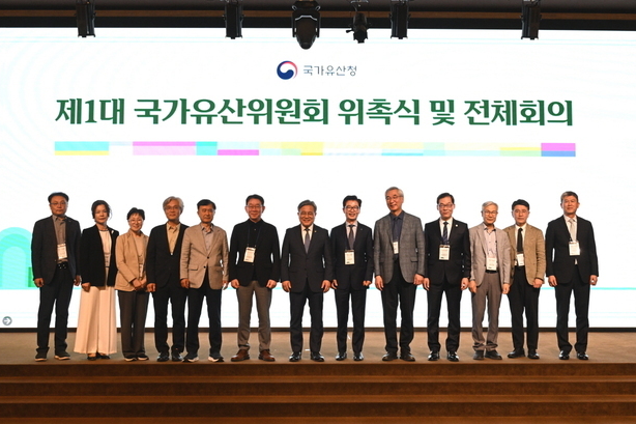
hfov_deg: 44.5
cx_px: 318
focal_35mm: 44
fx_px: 777
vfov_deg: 30.5
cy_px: 213
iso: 5000
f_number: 9
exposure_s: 1/250
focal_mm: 43
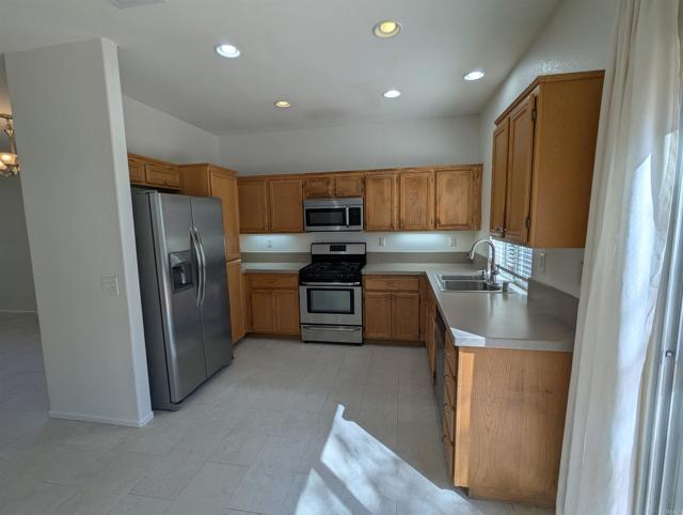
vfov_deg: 78.3
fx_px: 316
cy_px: 258
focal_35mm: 16
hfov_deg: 94.4
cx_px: 342
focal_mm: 2.35
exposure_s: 1/387
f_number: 2.2
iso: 60
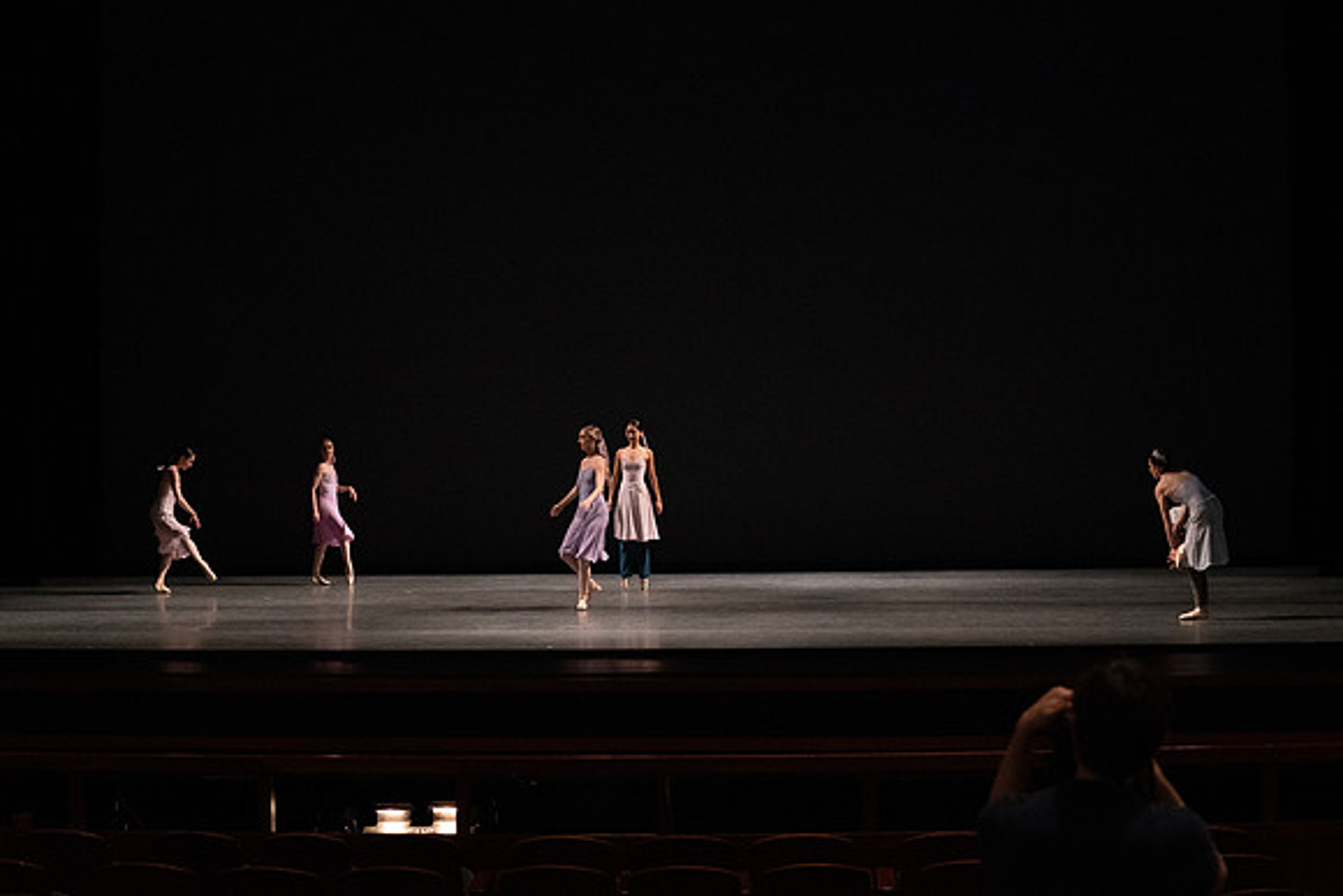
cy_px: 448
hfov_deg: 28.8
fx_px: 2612
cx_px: 672
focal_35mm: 70
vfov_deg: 19.5
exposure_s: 1/400
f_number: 5
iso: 12800
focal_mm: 70
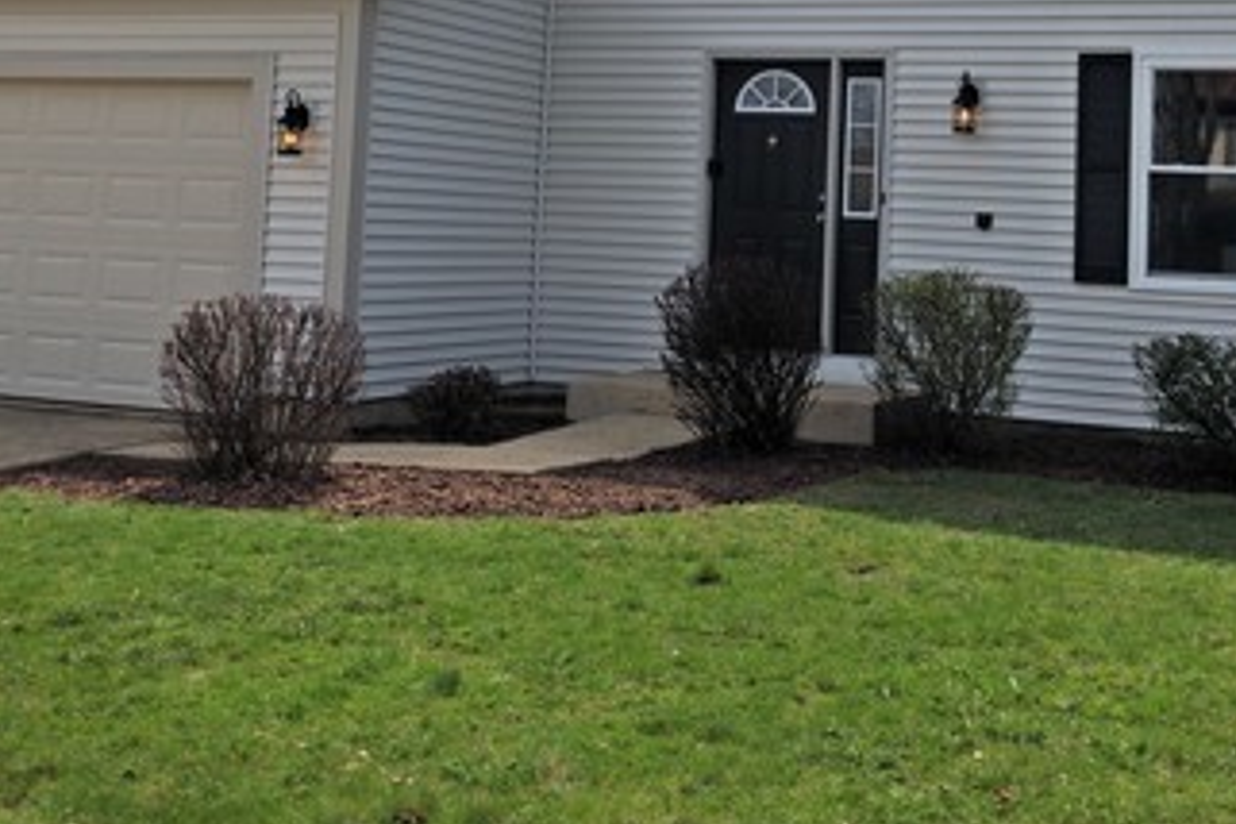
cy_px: 108
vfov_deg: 22.9
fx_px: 1991
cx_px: 735
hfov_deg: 34.4
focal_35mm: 58
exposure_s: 1/4167
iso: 20
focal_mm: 3.99
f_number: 1.8
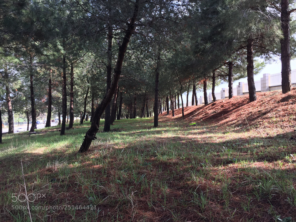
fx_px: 248
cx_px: 148
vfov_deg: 48.2
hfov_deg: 61.7
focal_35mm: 29
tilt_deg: -1.5
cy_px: 111
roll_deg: +1.8
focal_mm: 4.15
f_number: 2.2
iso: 32
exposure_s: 1/265
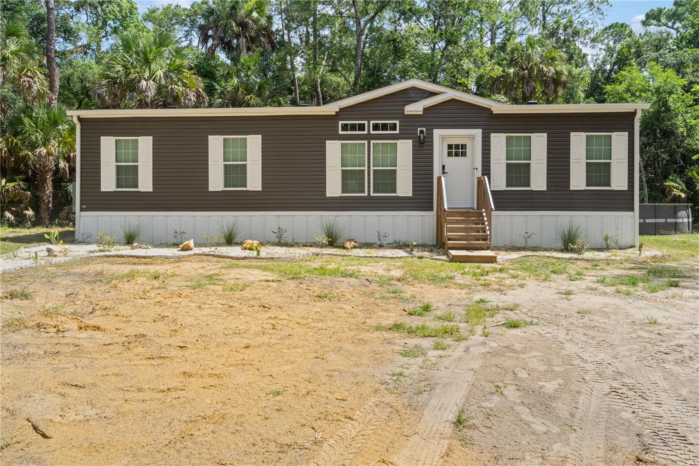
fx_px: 524
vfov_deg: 47.9
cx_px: 350
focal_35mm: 27
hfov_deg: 67.4
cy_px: 233
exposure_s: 1/320
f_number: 22
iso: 1600
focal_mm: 27
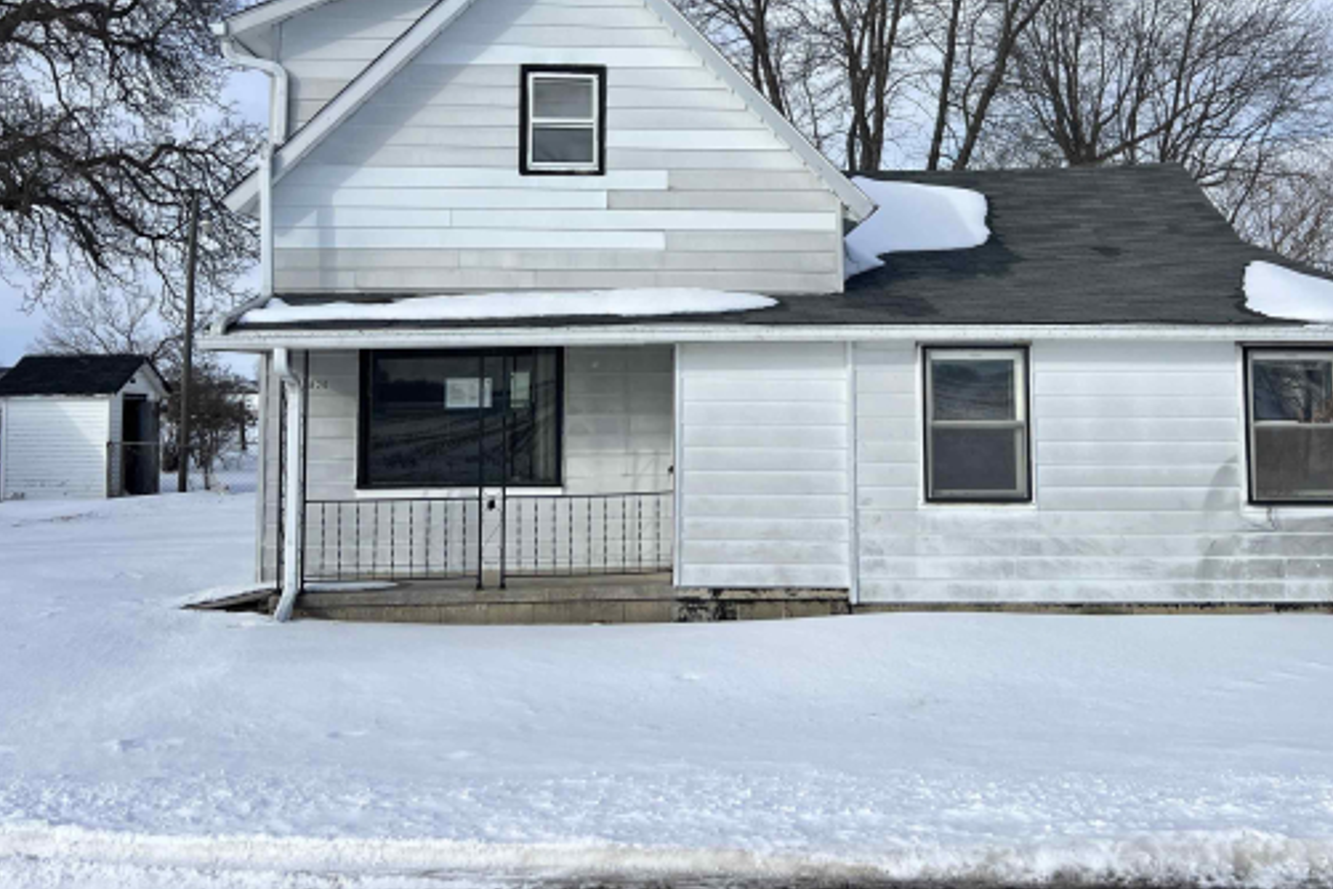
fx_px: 1333
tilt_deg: +2.9
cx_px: 717
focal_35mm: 36
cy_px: 298
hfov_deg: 53.1
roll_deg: +1.1
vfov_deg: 36.5
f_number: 1.5
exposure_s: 1/4115
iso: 50
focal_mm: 5.7
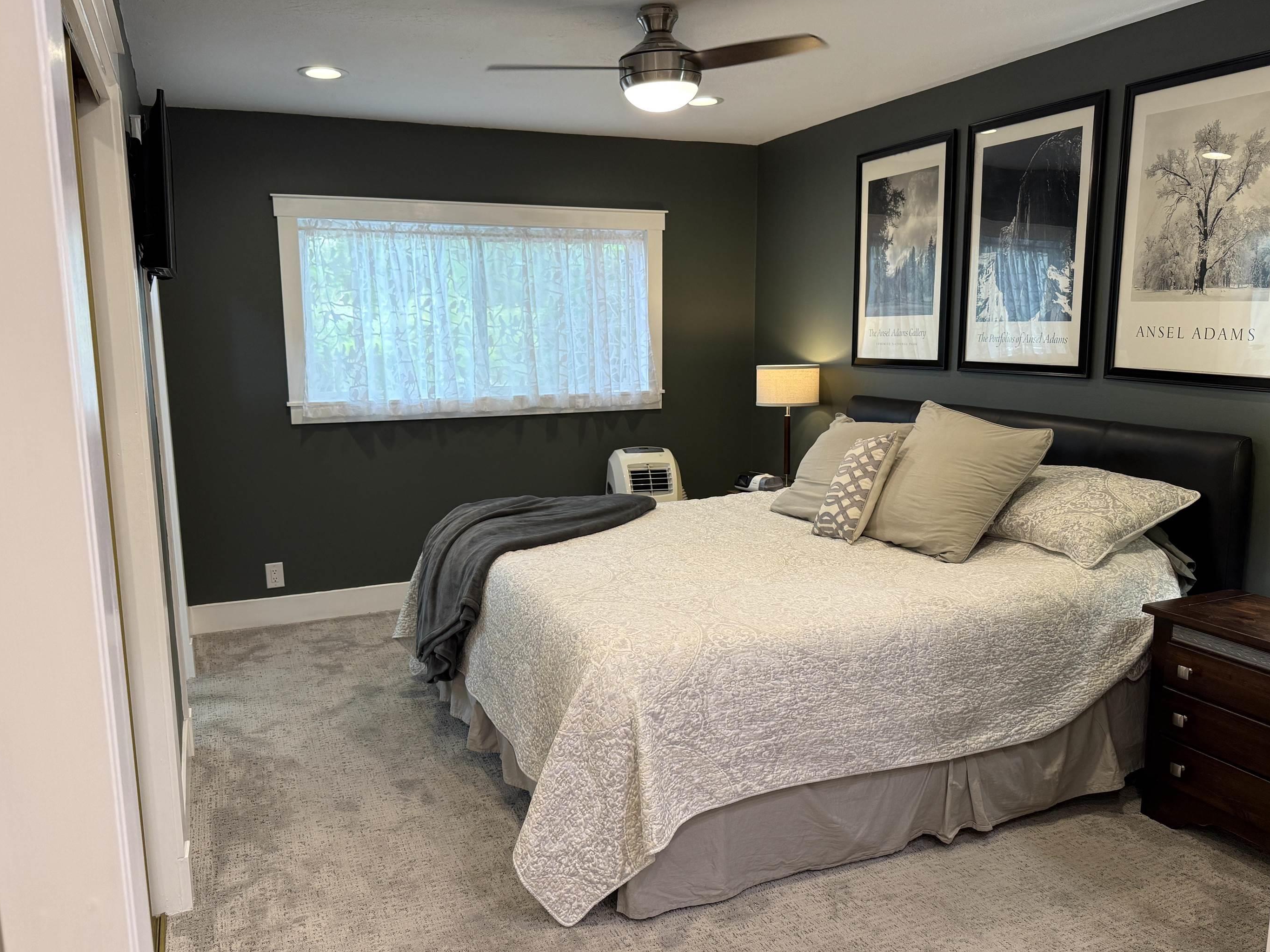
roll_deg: +0.7
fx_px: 991
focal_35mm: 27
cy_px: 483
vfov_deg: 51.3
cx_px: 649
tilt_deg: -9.2
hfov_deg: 65.3
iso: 160
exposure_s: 1/120
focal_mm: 6.76
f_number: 1.78
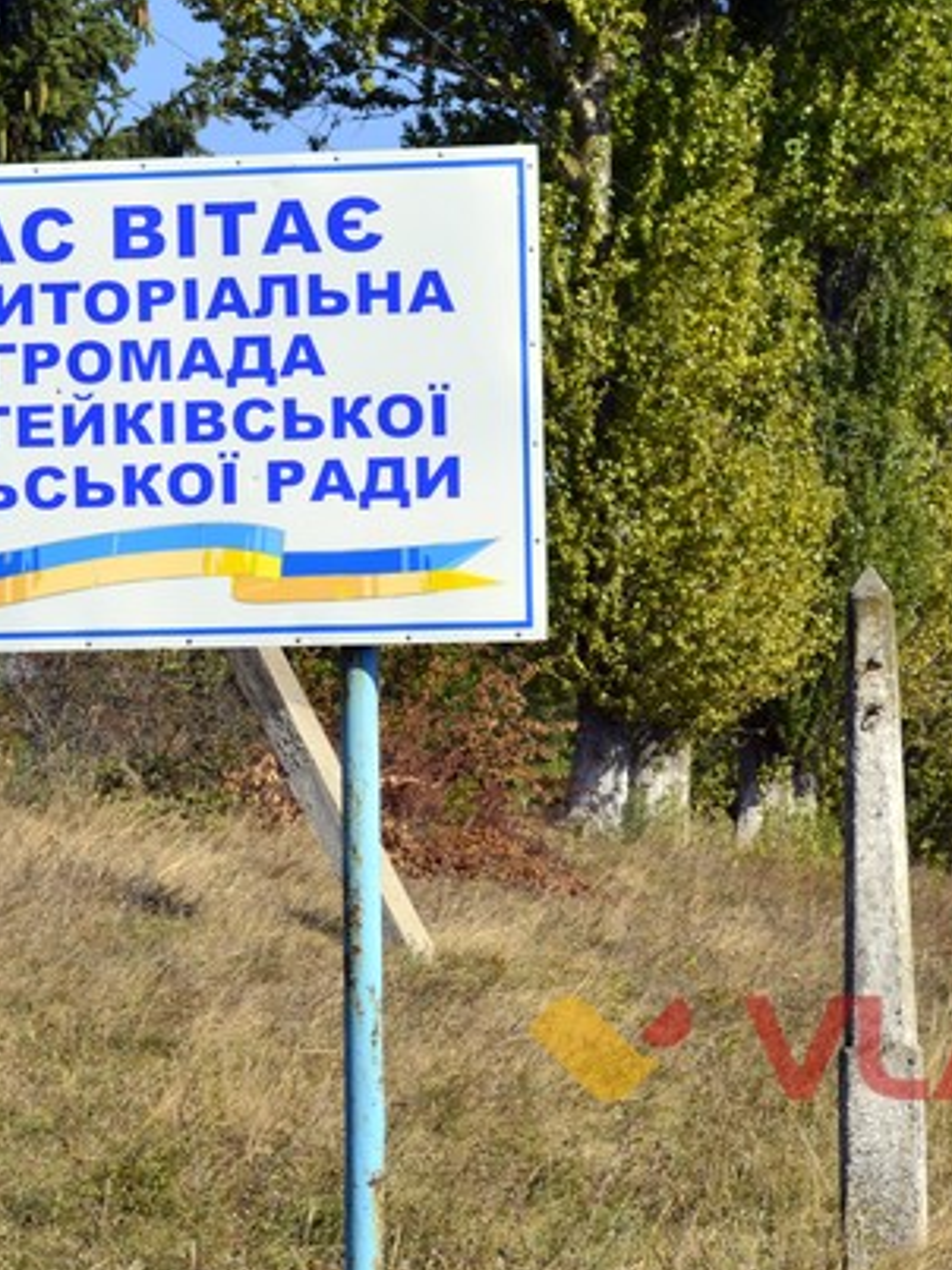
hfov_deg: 12.9
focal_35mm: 115
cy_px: 626
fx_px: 4219
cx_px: 337
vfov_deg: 17.1
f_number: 11
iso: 100
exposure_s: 1/125
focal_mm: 46
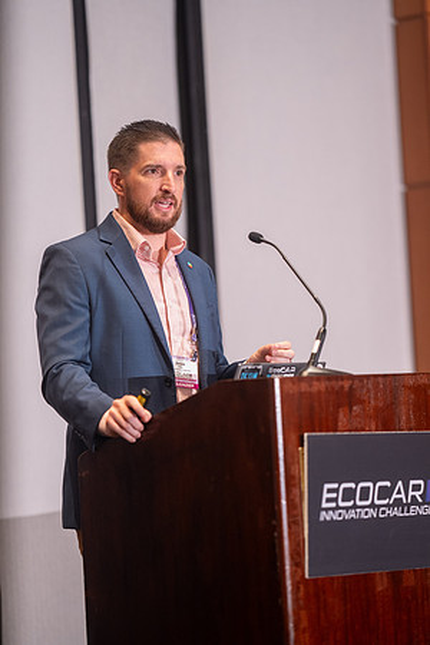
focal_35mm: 135
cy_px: 322
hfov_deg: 10.2
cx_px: 215
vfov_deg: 15.2
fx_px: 2419
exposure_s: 1/200
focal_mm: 135
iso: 1600
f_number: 1.8
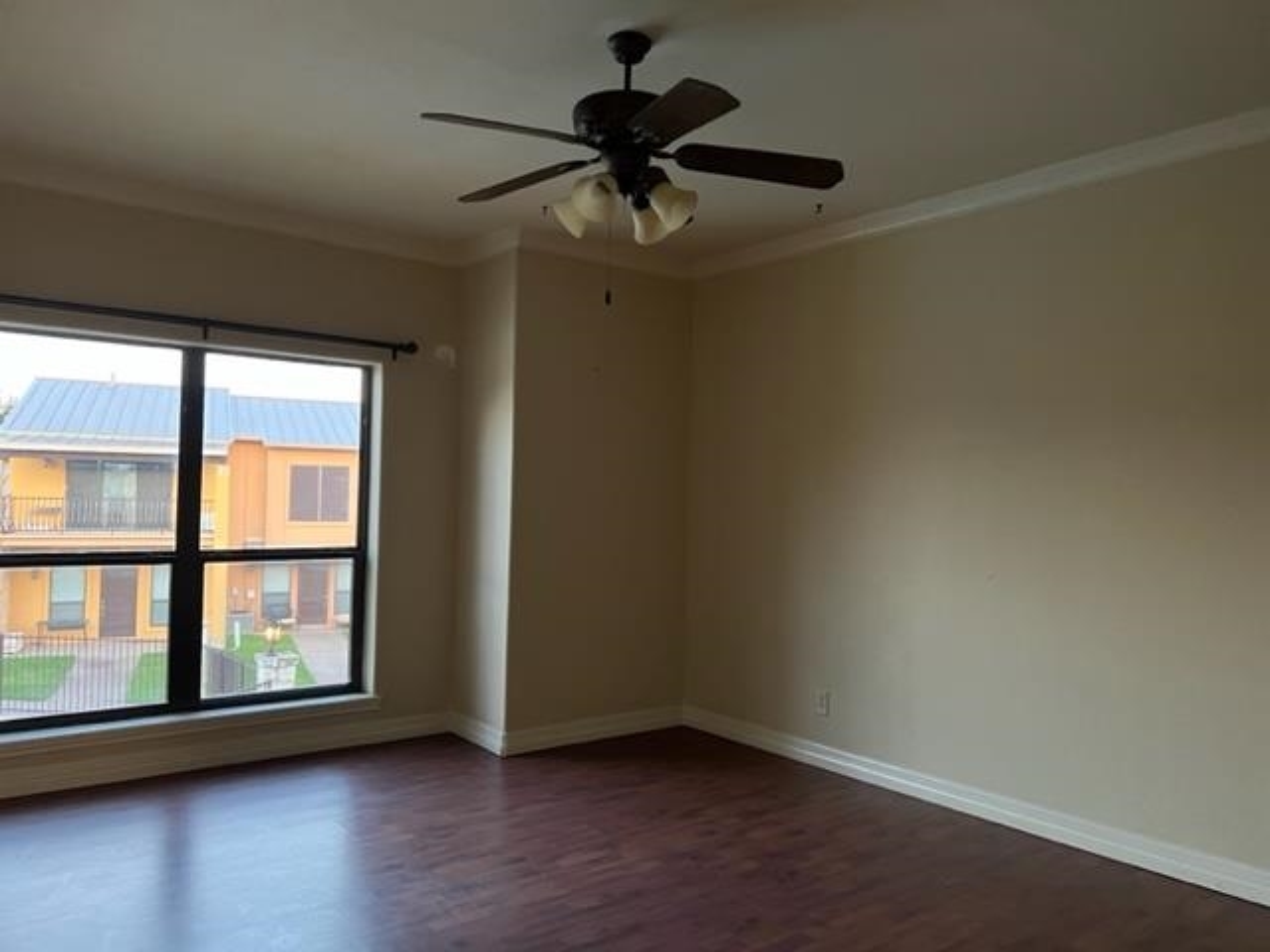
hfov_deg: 67.3
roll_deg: -1.3
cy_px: 476
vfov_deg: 53.1
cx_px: 635
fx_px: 954
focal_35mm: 26
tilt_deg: +0.9
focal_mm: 5.7
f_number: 1.5
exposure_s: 1/40
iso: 640
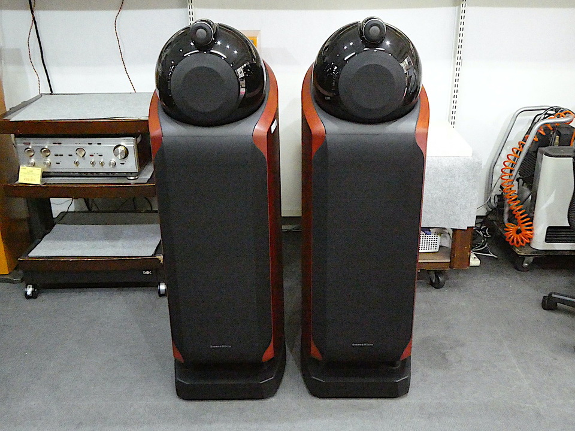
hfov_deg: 52.6
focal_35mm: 35
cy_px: 216
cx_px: 288
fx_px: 581
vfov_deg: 40.7
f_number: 3.7
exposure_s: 1/125
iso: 3200
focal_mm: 6.3
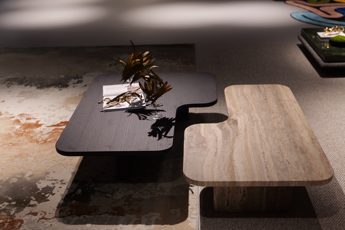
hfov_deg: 42.7
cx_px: 172
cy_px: 115
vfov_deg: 29.2
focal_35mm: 46
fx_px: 441
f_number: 2.8
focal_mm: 46
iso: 320
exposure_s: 1/50
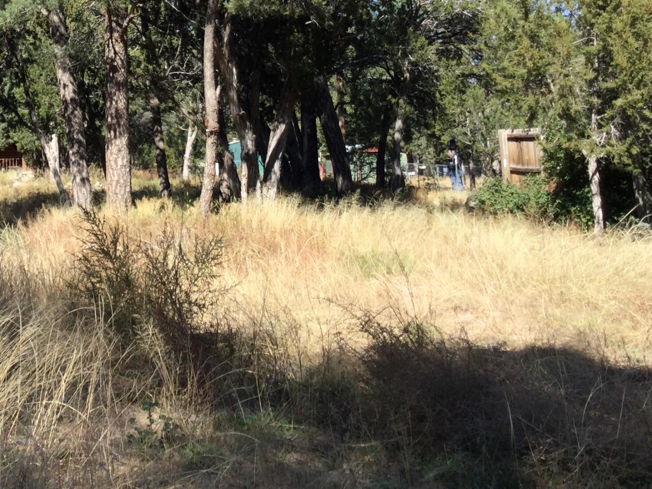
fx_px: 1187
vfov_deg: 22.6
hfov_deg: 29.5
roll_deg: +0.3
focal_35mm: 63
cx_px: 70
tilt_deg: +6.8
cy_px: 27
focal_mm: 3.3
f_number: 2.4
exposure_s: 1/641
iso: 25
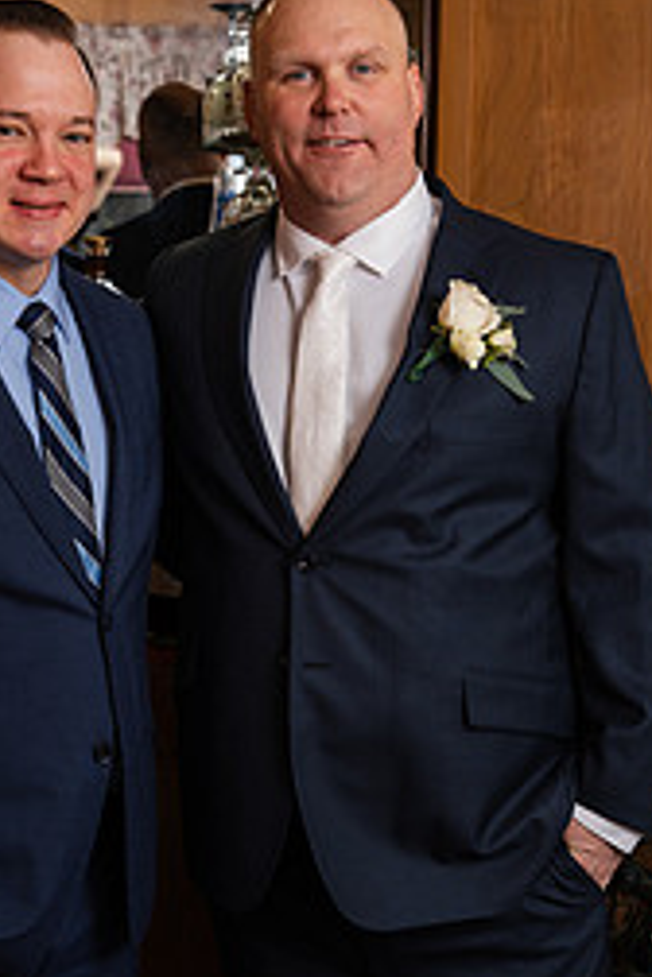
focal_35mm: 75
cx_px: 206
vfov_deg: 27.0
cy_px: 450
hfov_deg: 18.1
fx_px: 2037
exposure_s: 1/200
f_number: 4
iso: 250
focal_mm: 42
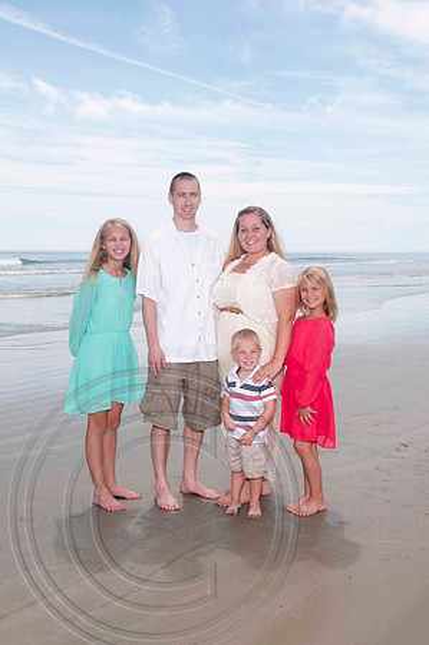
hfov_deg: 31.8
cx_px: 214
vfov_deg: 46.4
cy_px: 322
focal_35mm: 42
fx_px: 752
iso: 100
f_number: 13
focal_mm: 28
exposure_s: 1/250
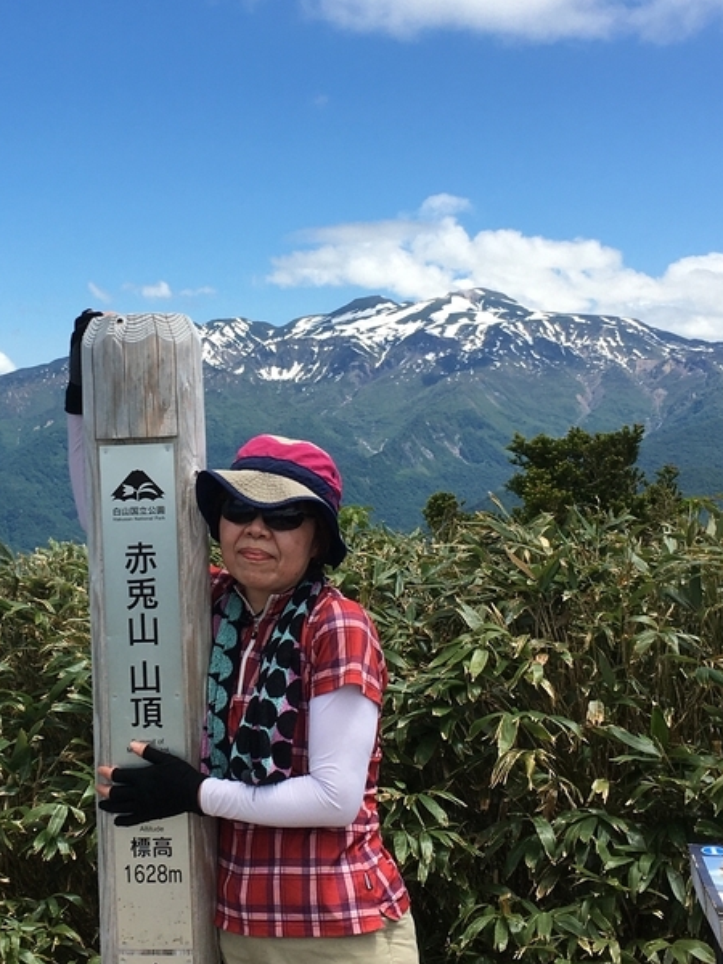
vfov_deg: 33.2
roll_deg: +1.7
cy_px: 450
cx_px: 175
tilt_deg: +0.2
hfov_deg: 24.9
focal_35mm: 58
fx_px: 1615
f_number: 2.2
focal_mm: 4.15
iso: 25
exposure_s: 1/1538
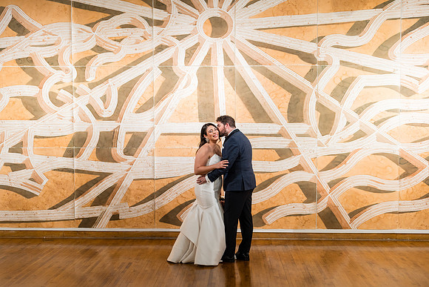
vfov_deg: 25.5
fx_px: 632
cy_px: 151
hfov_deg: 37.5
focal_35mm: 53
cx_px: 215
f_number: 1.2
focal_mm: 50
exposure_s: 1/320
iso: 640
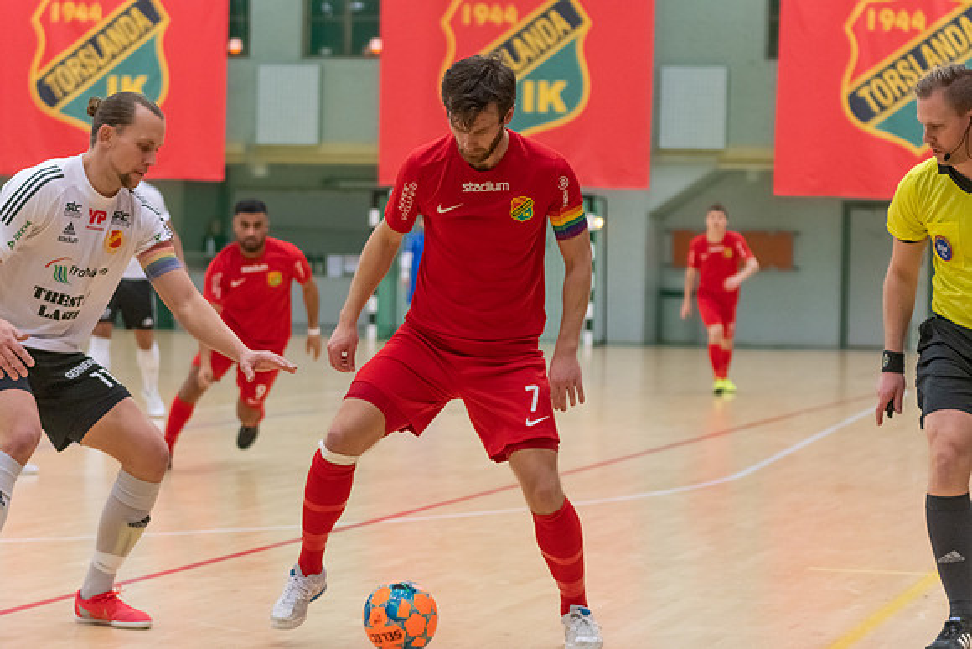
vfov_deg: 12.6
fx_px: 2927
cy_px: 324
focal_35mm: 108
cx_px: 486
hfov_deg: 18.9
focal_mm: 70
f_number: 2.8
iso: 800
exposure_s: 1/800
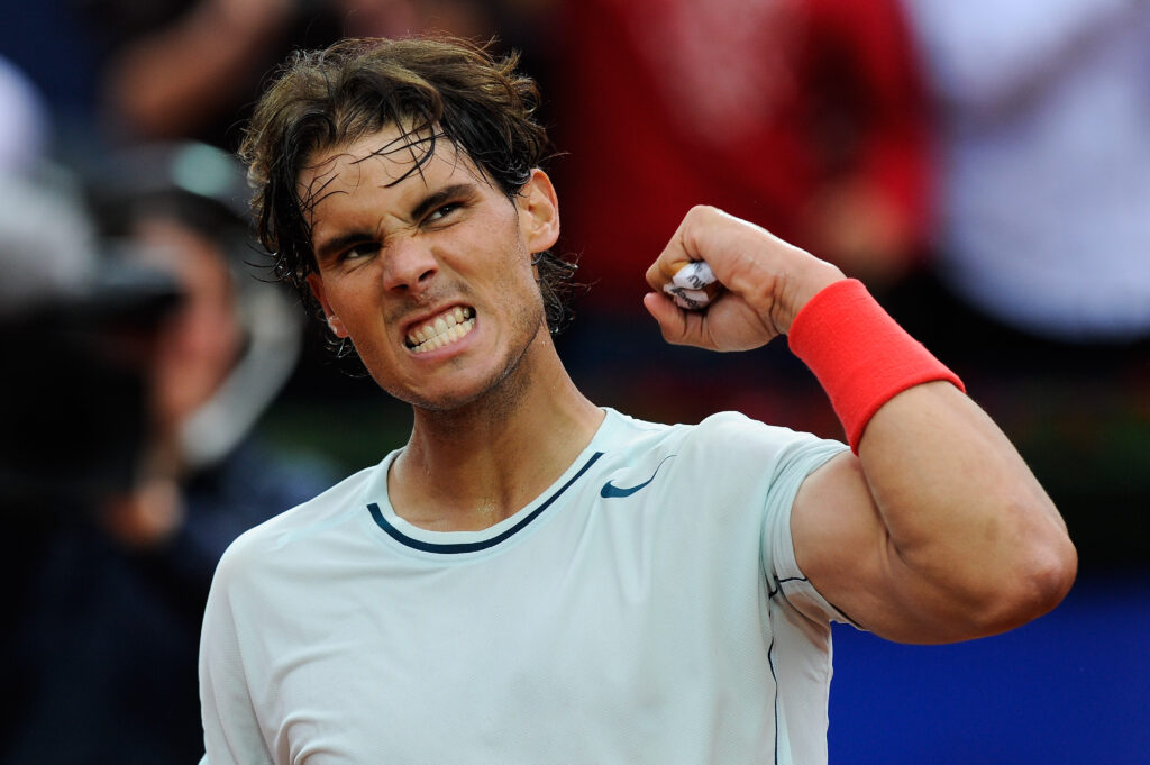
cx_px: 575
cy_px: 382
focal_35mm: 400
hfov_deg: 5.2
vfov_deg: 3.4
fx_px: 12767
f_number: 4
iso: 1000
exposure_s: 1/2000
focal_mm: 400
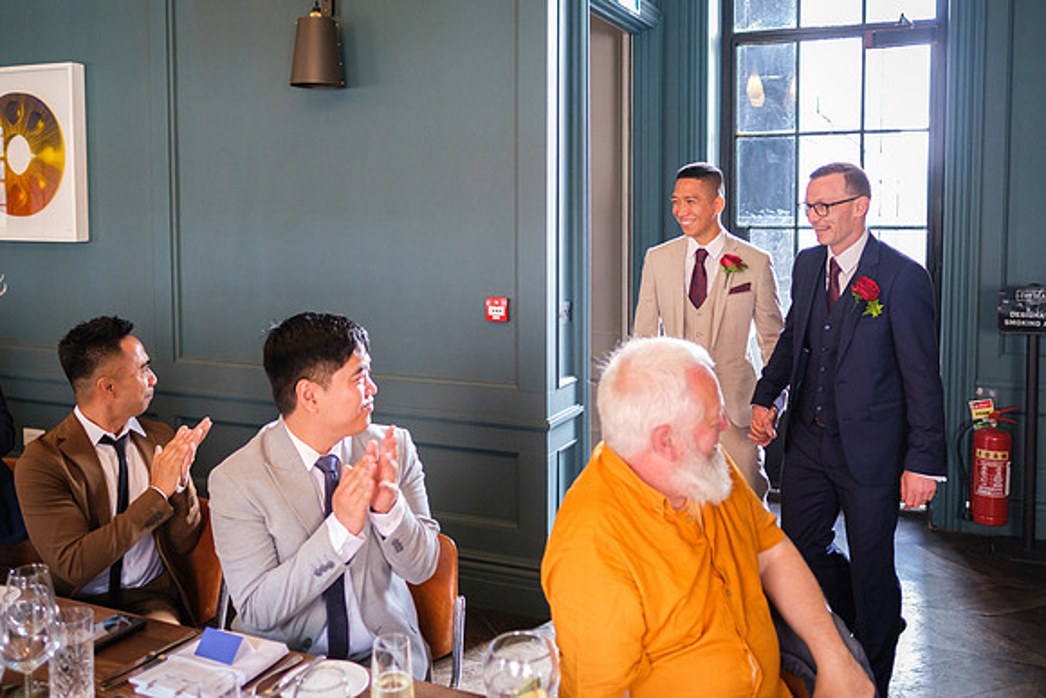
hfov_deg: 61.2
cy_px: 269
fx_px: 883
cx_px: 549
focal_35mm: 30
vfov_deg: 42.8
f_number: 1.8
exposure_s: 1/160
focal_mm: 16
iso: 1600
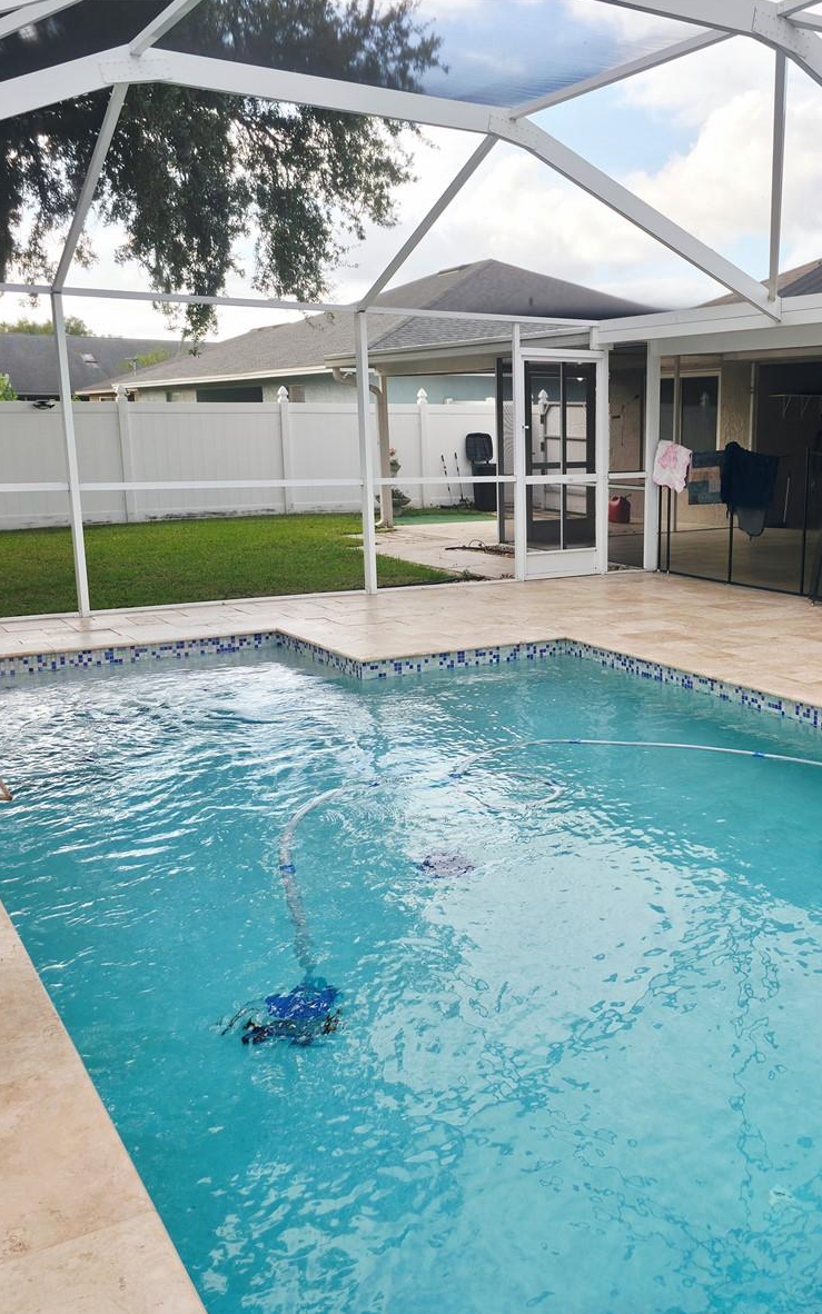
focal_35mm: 33
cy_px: 661
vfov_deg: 58.1
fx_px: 1183
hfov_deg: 37.7
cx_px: 573
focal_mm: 6.3
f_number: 1.7
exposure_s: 1/876
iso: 12
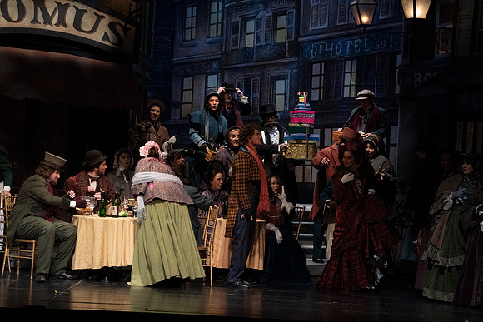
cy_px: 161
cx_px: 242
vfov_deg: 8.9
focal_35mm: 155
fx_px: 2080
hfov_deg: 13.2
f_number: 13
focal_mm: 155
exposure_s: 1/400
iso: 16000
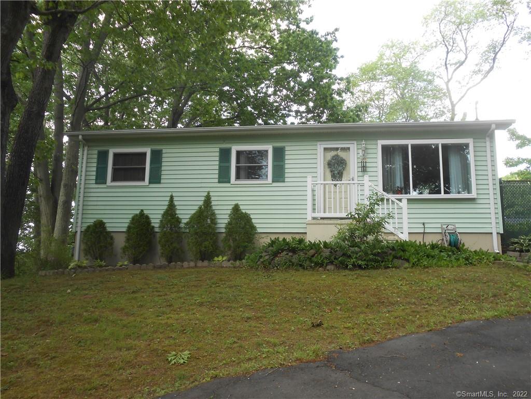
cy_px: 200
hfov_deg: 67.3
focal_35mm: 26
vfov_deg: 53.1
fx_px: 399
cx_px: 266
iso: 80
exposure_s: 1/60
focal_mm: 4.6
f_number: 3.5
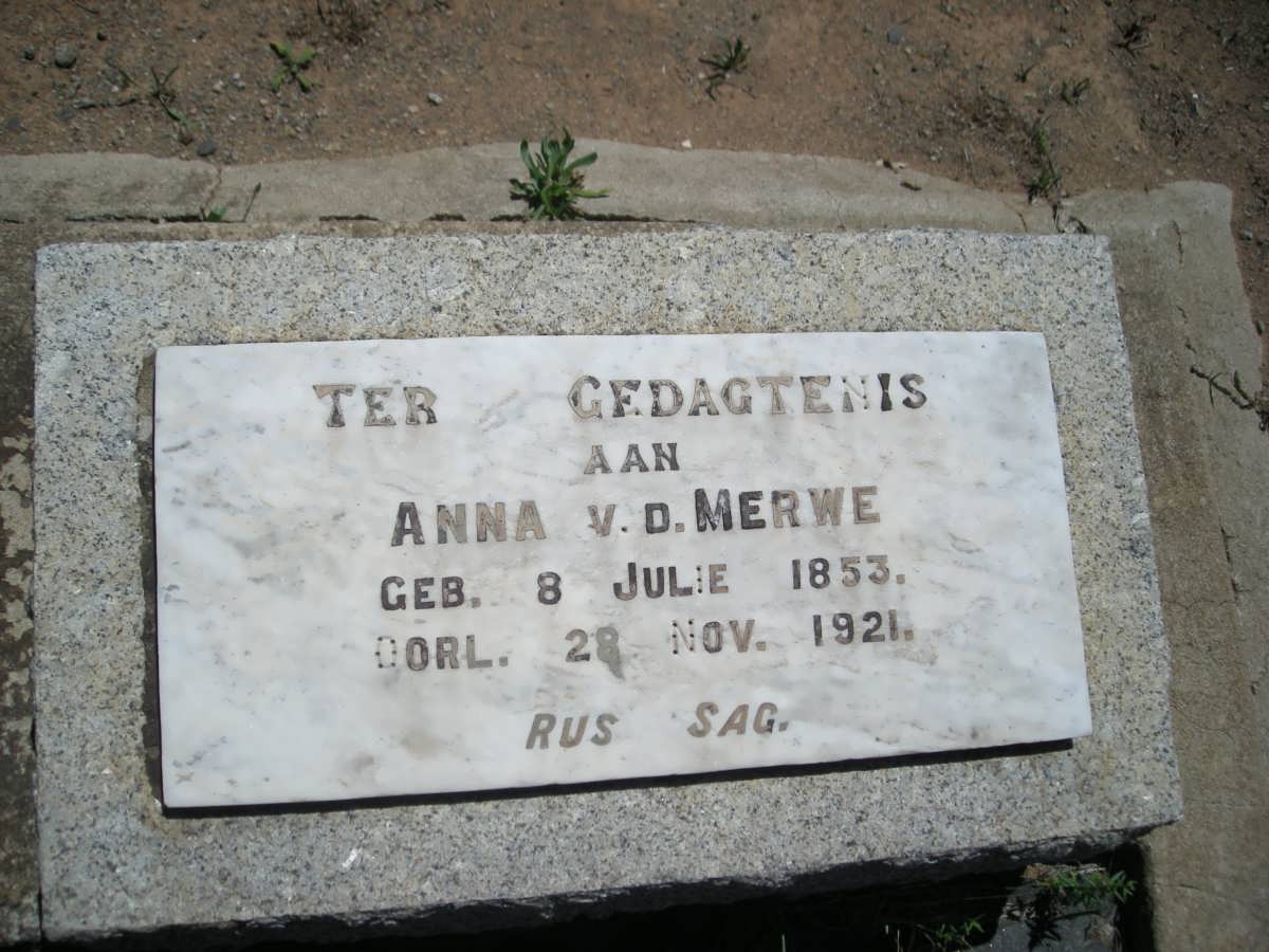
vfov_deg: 40.7
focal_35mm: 35
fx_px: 1283
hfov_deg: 52.6
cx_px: 634
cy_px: 476
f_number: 5.7
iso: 50
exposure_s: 1/665
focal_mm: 5.7
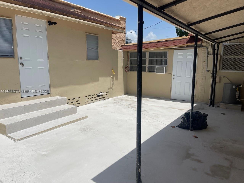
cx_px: 122
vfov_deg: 54.9
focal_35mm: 25
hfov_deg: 69.4
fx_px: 176
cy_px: 92
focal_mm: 5.1
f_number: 1.6
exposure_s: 1/9174
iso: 32
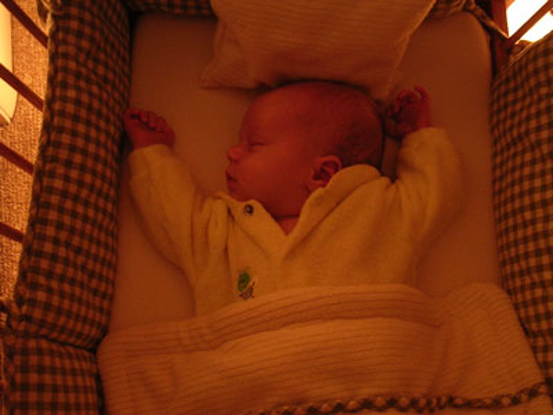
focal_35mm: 43
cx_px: 276
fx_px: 687
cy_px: 208
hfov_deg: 43.9
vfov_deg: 33.6
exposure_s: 1/2.7
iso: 268
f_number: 3
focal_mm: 6.6
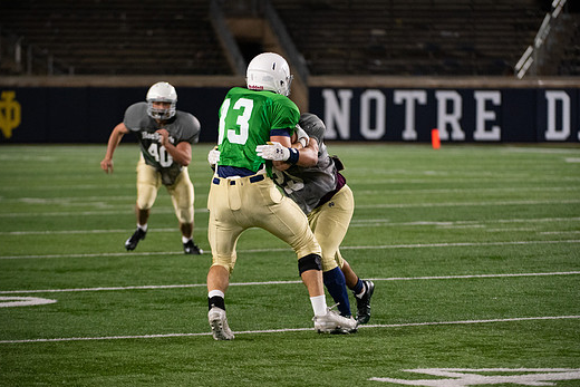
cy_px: 189
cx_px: 298
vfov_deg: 6.2
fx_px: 3594
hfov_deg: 9.2
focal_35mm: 223
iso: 4000
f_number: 4
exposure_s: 1/500
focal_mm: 200
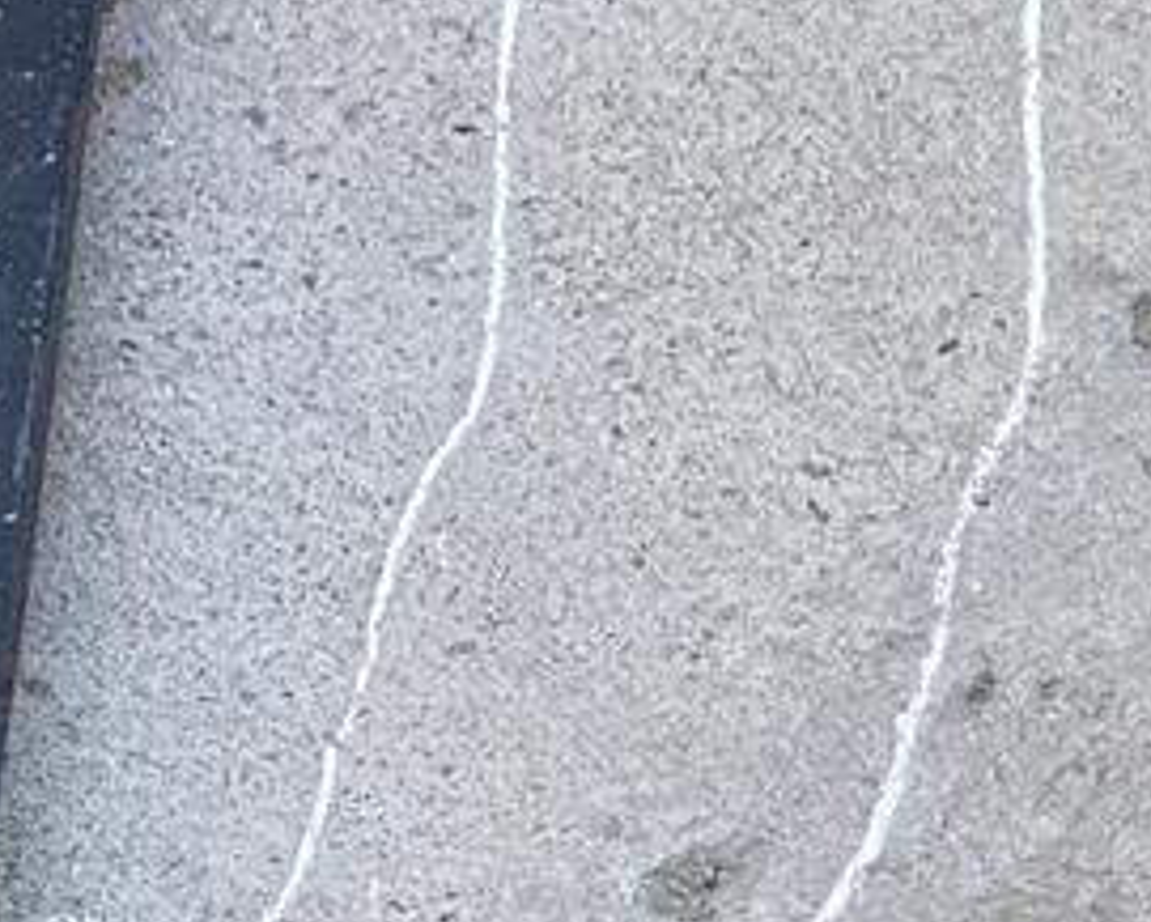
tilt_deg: -56.5
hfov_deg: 12.7
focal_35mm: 151
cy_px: 1247
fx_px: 5146
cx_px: 990
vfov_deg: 10.0
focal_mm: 4.25
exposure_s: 1/60
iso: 250
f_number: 1.8
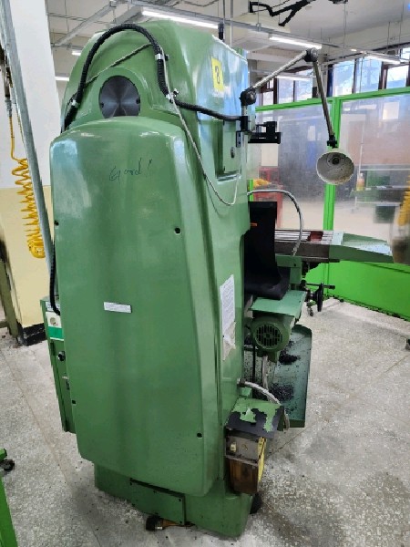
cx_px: 205
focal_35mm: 23
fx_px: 363
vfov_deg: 73.9
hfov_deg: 58.9
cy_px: 274
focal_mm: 6.4
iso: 160
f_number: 1.8
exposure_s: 1/120
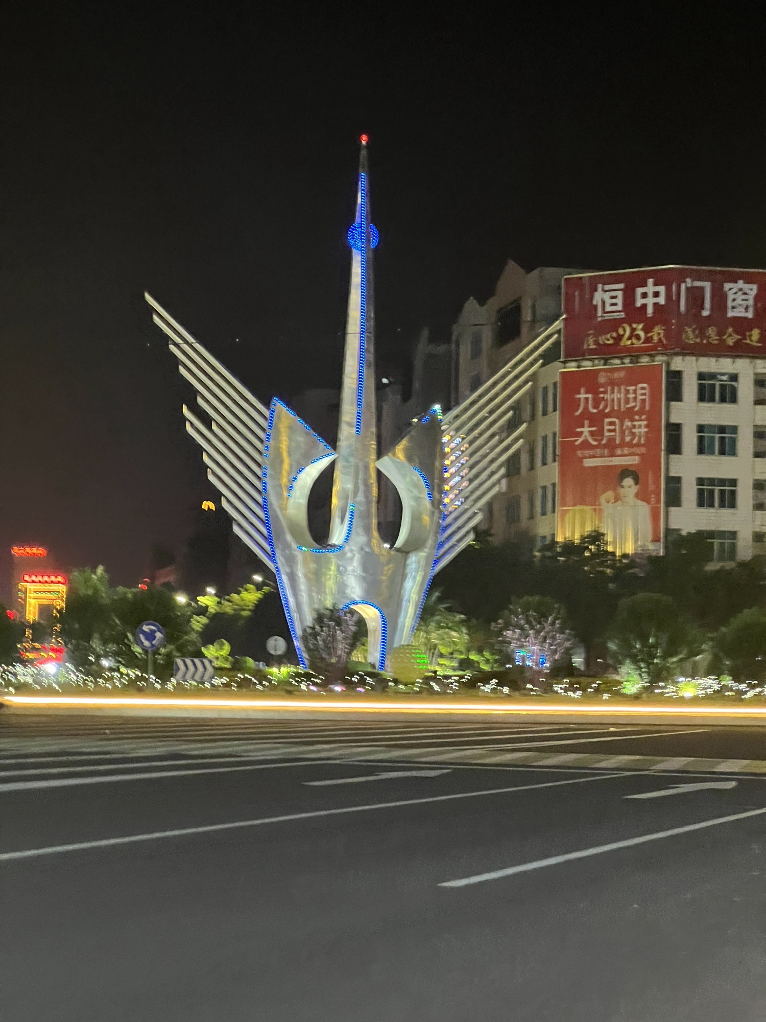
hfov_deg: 19.1
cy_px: 511
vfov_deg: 25.3
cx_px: 383
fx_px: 2272
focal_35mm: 77
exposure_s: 1/25
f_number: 2.8
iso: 800
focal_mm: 9
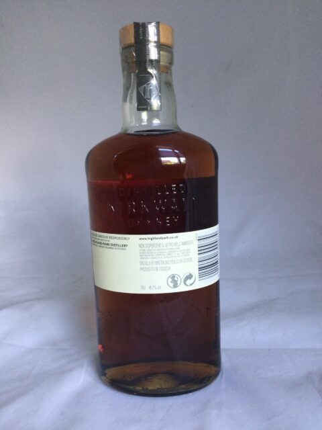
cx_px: 161
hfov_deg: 45.4
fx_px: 384
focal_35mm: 31
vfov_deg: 58.4
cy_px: 215
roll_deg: +2.9
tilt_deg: -10.6
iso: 100
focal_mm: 3.3
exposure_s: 1/33
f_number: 2.4
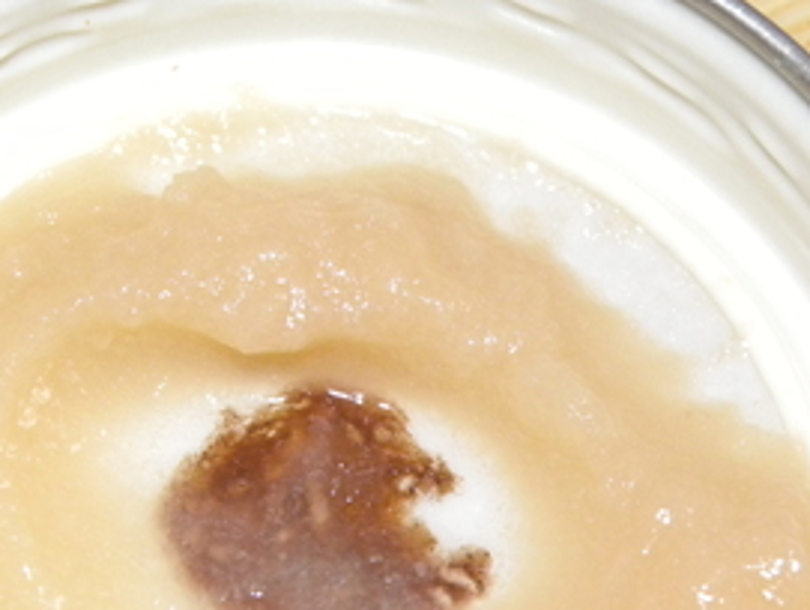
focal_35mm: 194
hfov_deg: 10.2
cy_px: 475
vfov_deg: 7.7
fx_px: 4546
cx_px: 278
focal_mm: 20.8
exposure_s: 1/30
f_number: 4
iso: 400
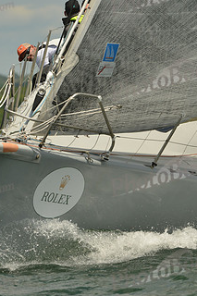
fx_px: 5965
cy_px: 139
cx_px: 62
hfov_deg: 1.9
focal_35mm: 726
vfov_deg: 2.8
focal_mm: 400
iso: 200
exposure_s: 1/800
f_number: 8
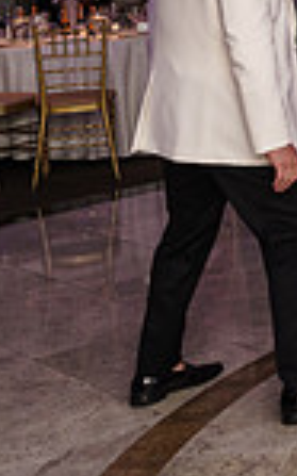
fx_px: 1232
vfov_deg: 20.6
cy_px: -78
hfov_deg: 10.3
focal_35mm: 95
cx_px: 875
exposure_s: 1/200
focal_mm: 24
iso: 1250
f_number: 2.8
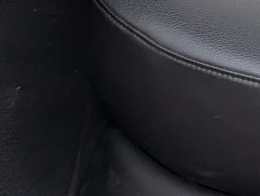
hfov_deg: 12.4
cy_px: -298
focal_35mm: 156
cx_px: 293
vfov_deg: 8.6
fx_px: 1174
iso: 246
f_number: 1.68
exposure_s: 1/96.1
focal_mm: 6.9
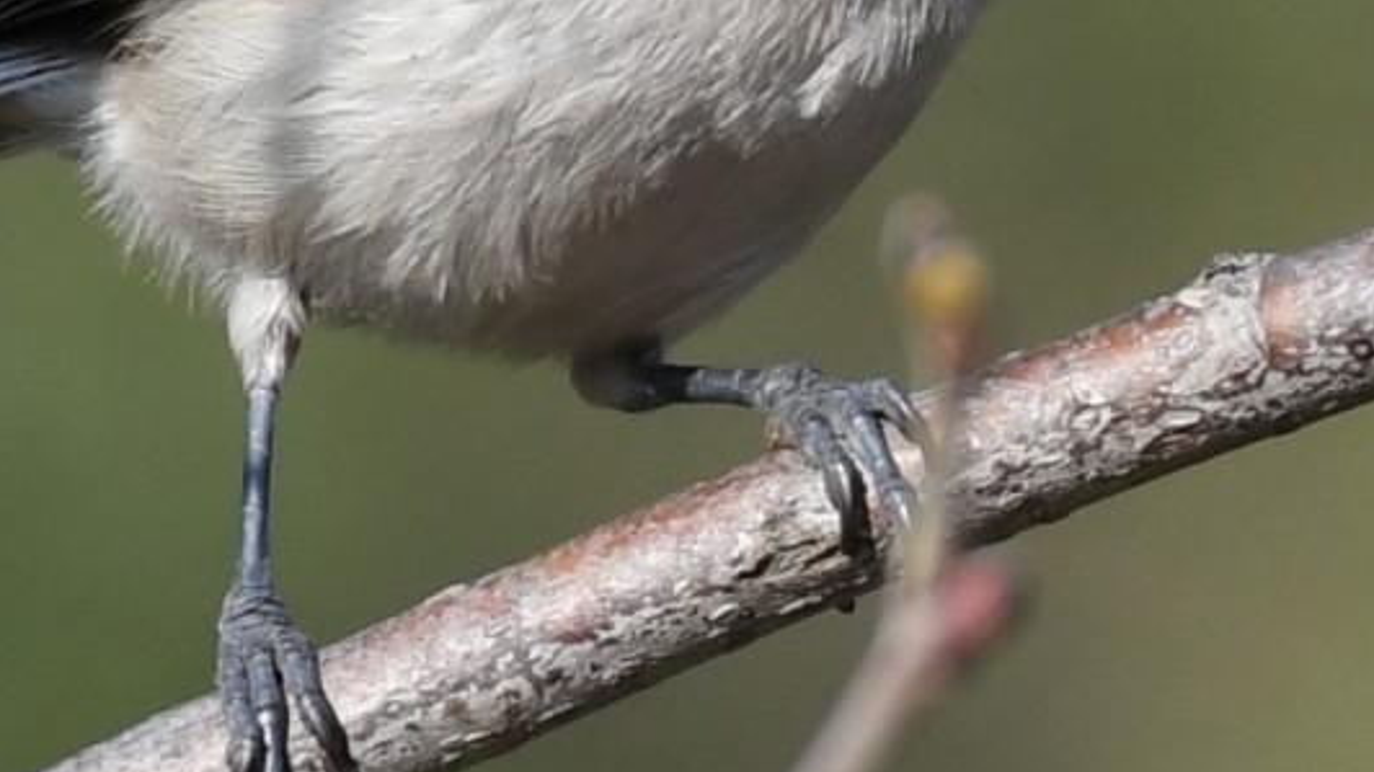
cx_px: 566
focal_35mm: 1551
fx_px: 56496
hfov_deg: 1.4
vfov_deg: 0.8
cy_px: 32
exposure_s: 1/640
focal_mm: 500
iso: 250
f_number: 6.3
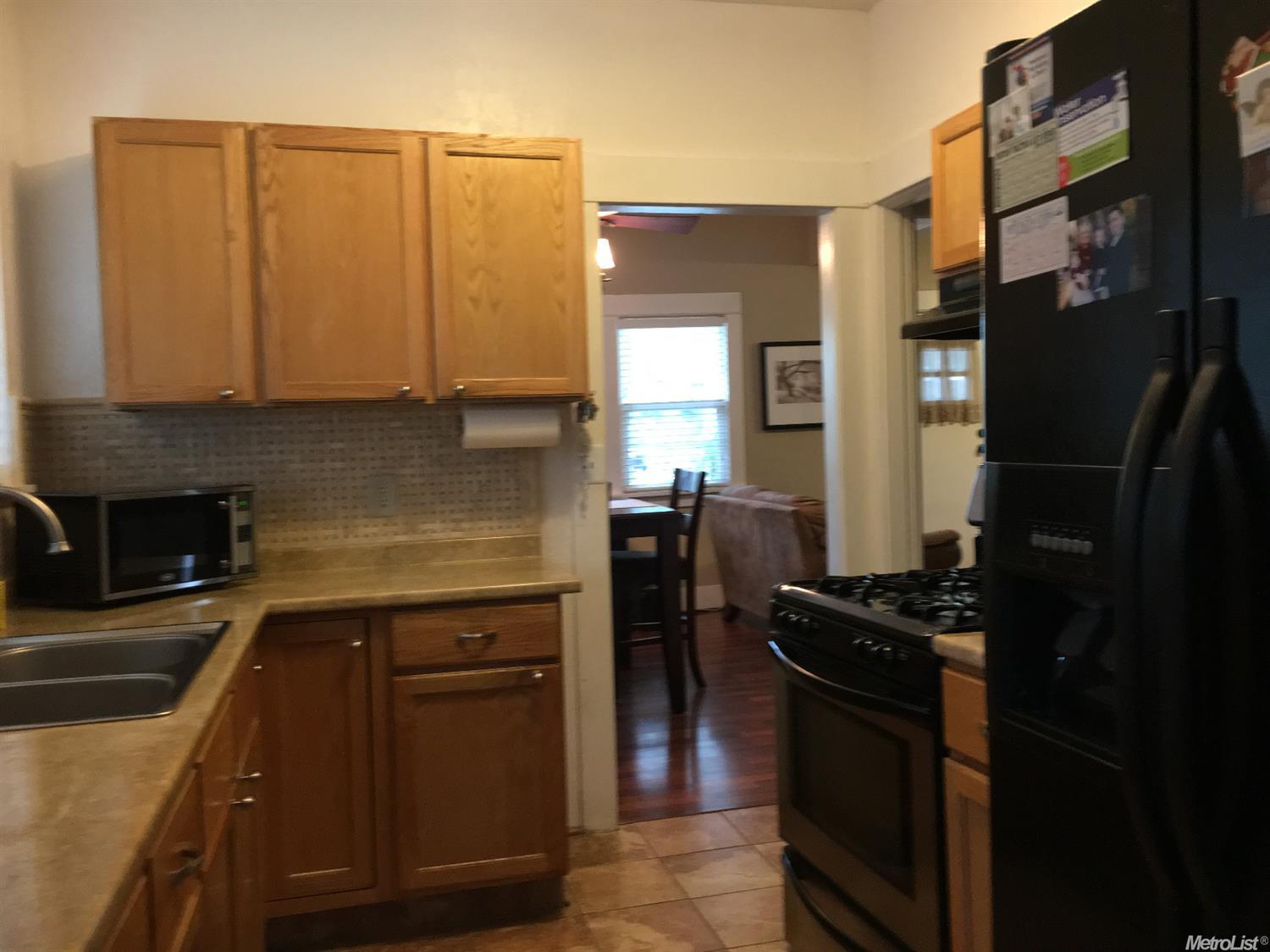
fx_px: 1064
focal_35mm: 29
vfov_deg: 48.2
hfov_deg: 61.7
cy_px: 476
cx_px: 635
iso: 200
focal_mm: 4.15
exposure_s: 1/15
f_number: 2.2
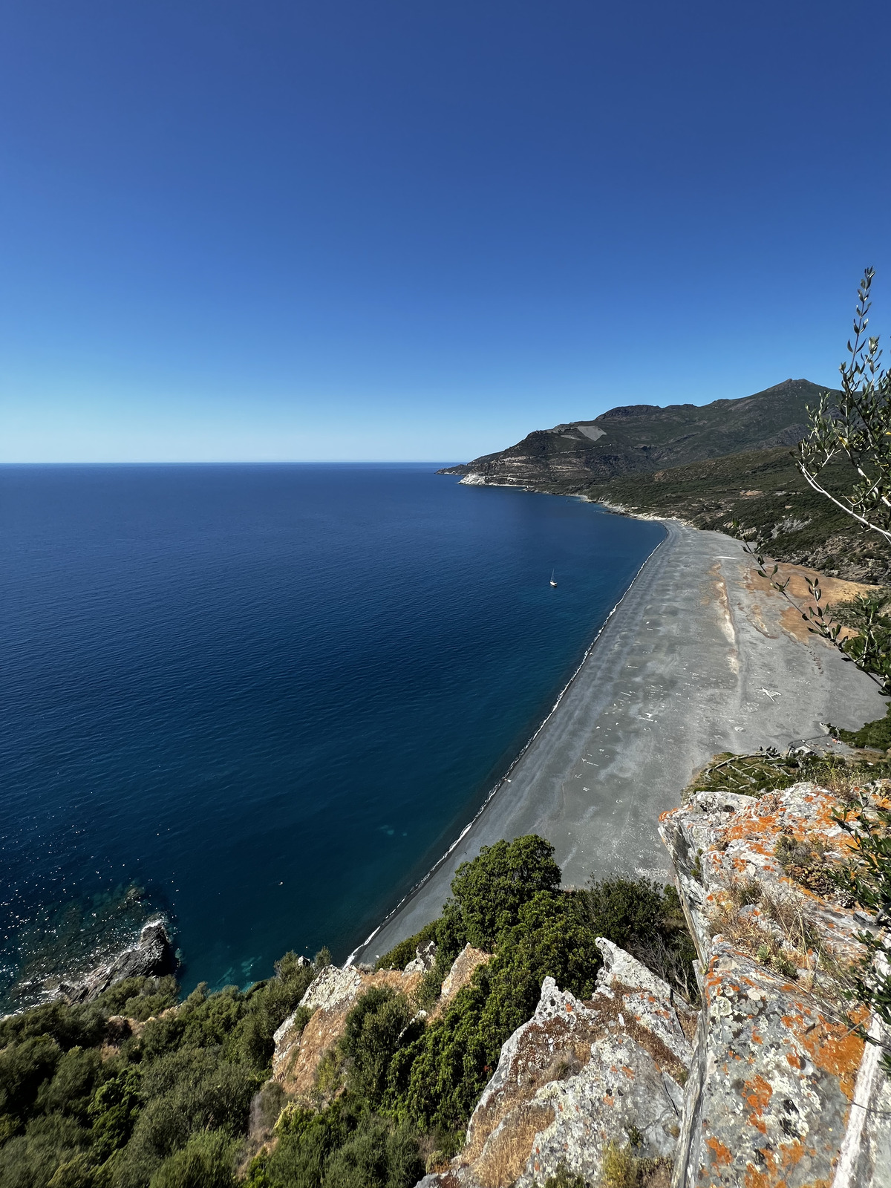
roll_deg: -0.1
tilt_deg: -15.8
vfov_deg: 106.2
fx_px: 446
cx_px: 446
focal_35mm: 13
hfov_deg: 89.9
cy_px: 594
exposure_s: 1/1508
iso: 32
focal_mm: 1.57
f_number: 1.8
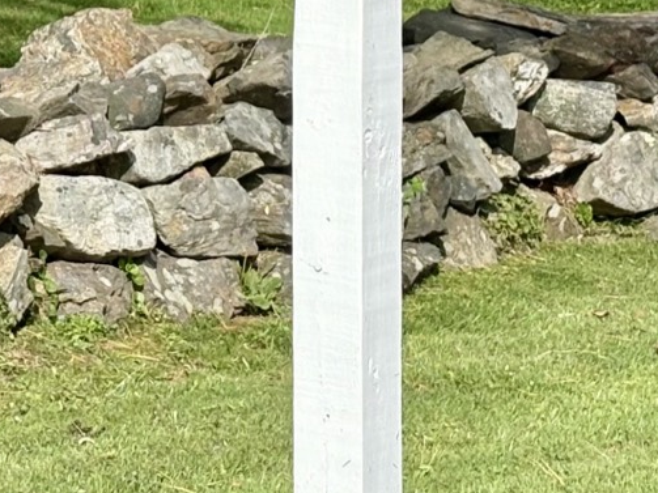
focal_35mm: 186
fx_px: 3535
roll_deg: -2.2
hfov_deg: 10.4
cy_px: -184
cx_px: -198
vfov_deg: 7.9
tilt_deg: -2.5
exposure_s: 1/2545
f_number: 1.6
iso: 50
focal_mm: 5.96
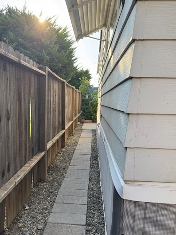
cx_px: 81
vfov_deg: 61.5
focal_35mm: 29
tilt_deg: -8.5
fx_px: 197
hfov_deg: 48.1
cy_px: 133
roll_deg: -1.0
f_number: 1.78
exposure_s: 1/558
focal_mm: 6.76
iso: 80
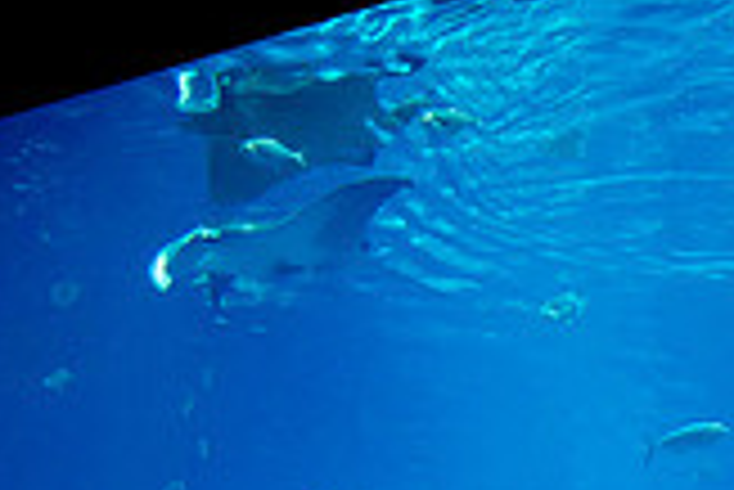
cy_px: 809
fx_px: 2245
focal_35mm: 110
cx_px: 923
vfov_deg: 11.7
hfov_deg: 17.5
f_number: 4.5
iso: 2000
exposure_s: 1/100
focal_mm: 31
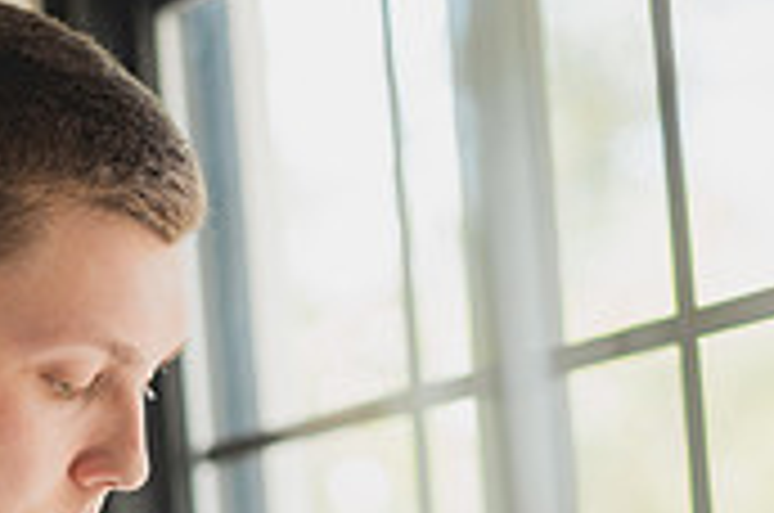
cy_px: 740
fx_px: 3627
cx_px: 603
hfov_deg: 12.1
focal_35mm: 169
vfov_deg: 8.0
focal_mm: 50
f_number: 1.4
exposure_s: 1/800
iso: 800
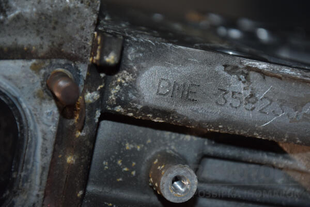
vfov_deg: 8.7
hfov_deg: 13.0
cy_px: 104
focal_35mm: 158
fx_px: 1356
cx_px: 155
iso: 800
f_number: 5.6
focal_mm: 105
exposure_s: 1/60
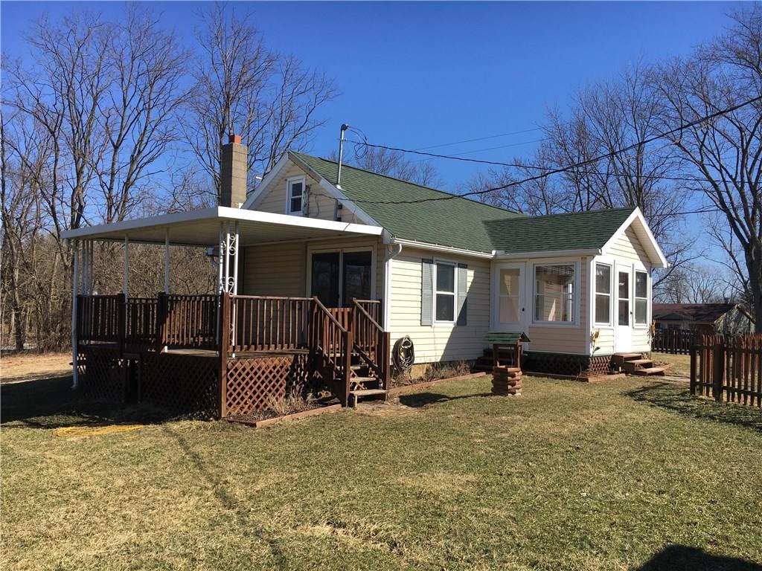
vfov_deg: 48.2
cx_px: 381
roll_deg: -0.6
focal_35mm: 29
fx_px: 638
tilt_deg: +2.5
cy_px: 286
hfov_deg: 61.7
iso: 25
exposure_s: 1/1282
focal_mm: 4.15
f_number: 2.2
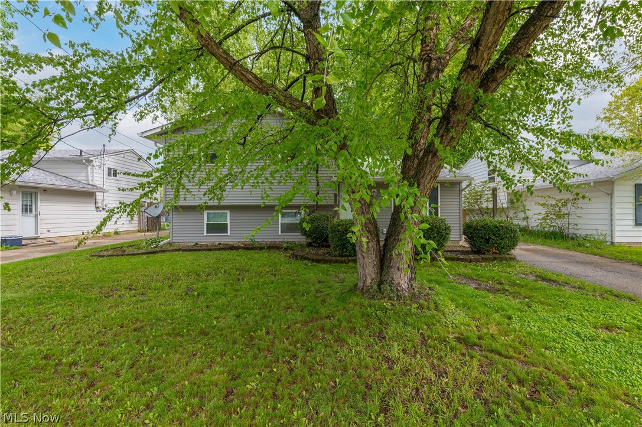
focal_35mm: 17
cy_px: 214
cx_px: 321
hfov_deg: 93.3
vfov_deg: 70.4
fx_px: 303
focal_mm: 17
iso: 200
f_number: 9
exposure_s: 1/160
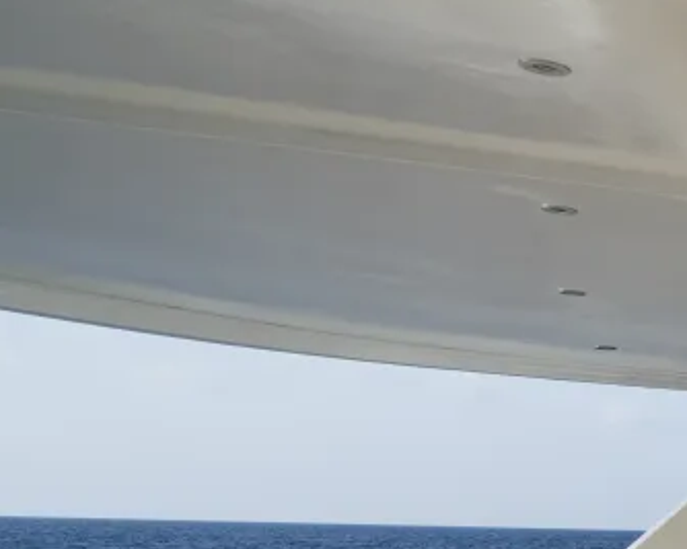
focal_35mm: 63
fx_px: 1281
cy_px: 574
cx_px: 1438
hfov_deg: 17.9
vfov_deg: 23.0
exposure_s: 1/400
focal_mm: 16
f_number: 6.3
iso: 100
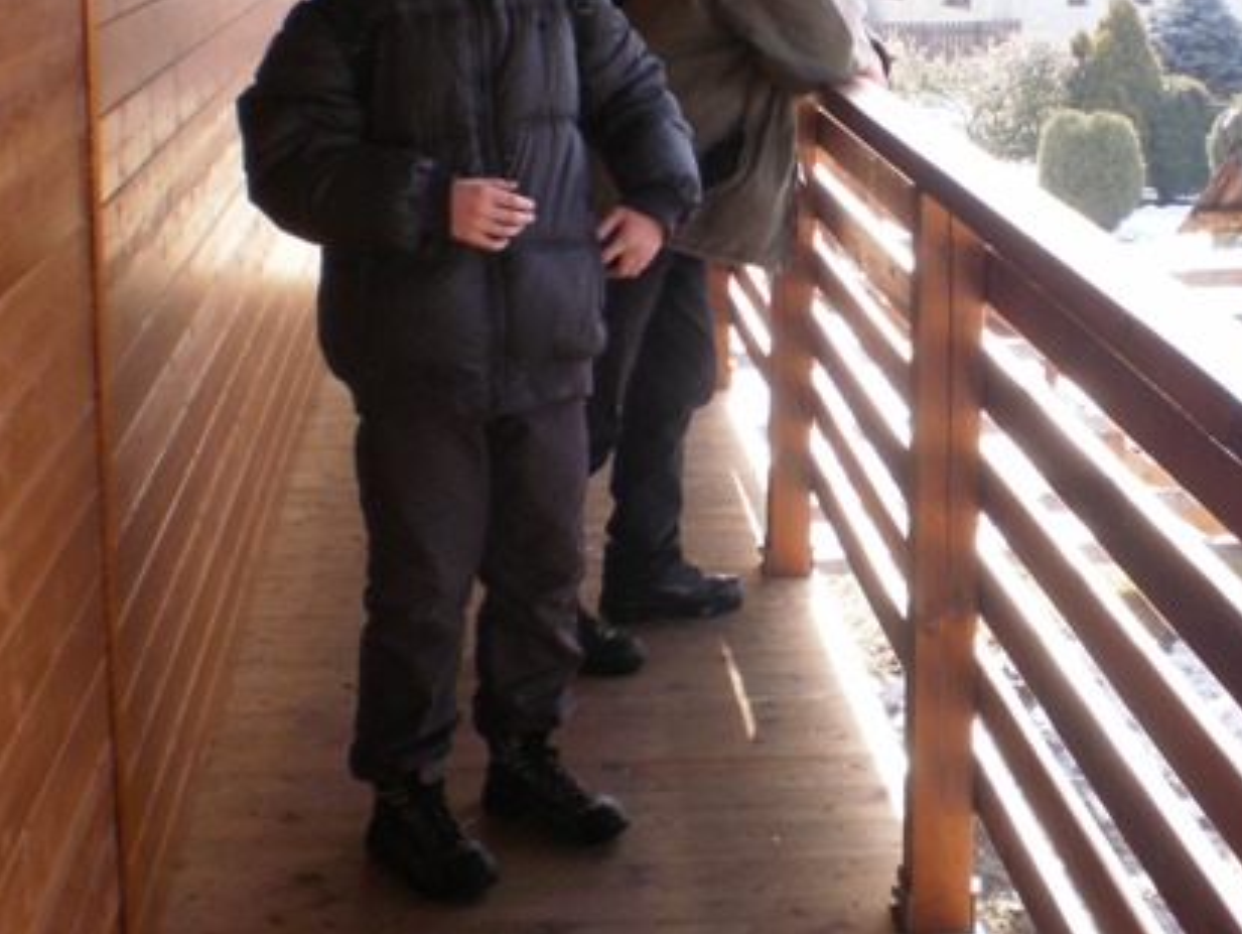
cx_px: 762
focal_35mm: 66
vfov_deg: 22.2
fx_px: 2370
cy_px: 296
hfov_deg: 29.3
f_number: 4.6
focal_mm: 6.3
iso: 100
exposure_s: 1/80
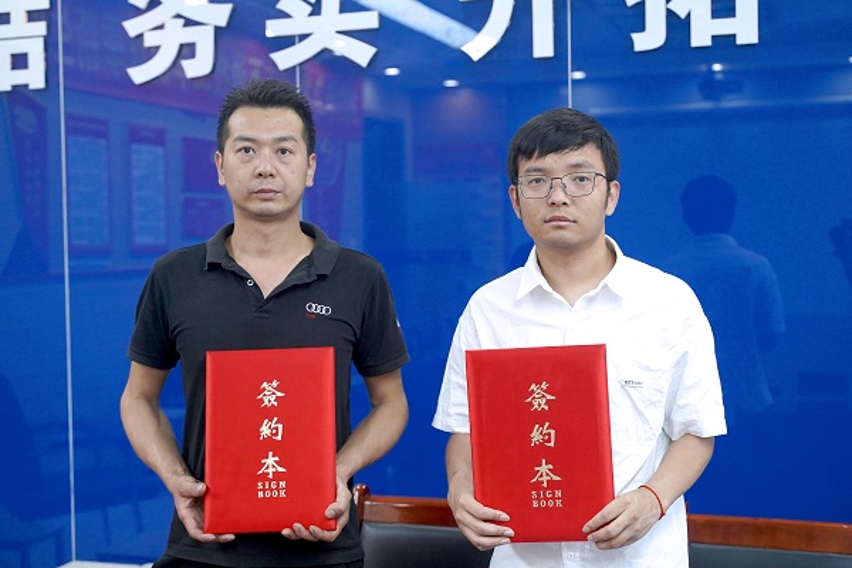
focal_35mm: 51
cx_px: 426
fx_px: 1207
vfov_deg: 26.5
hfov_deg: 38.9
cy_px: 284
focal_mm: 51
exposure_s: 1/160
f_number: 4
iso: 3200
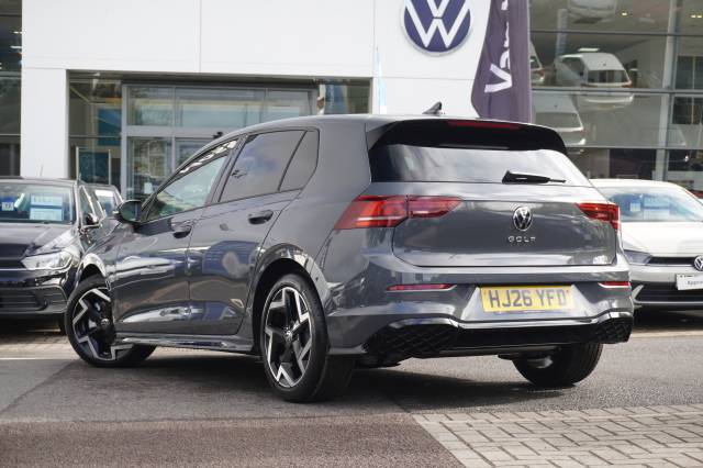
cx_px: 352
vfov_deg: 21.1
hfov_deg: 31.2
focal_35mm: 64
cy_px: 234
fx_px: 1259
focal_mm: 43
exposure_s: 1/80
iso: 100
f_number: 5.6
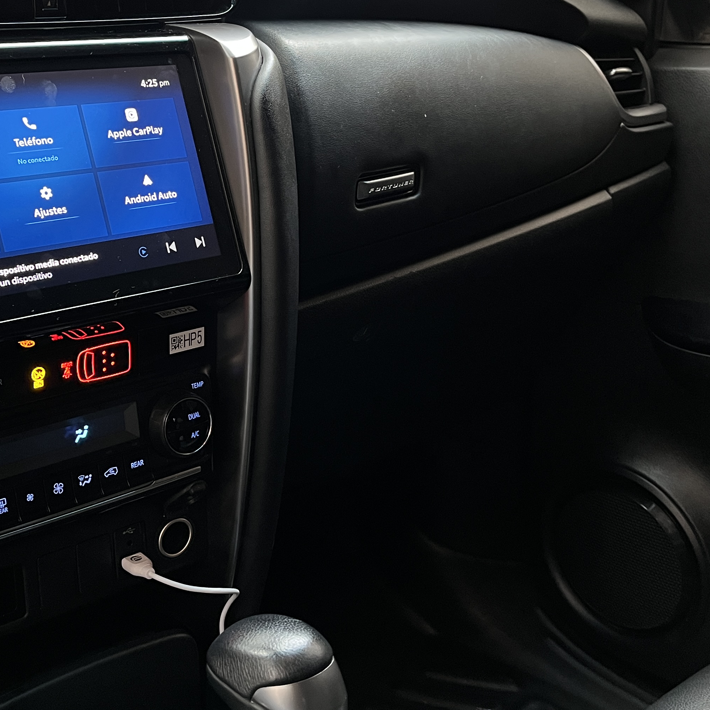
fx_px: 1067
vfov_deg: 36.7
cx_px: 240
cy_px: 293
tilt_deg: -13.6
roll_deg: +0.0
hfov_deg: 36.4
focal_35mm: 46
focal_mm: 5.1
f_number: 1.6
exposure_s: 1/60
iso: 250
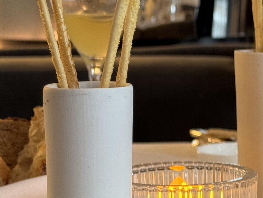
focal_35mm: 147
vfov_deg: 10.1
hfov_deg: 13.4
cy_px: 65
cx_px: 196
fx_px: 1117
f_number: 1.78
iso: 250
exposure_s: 1/49
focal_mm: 6.76
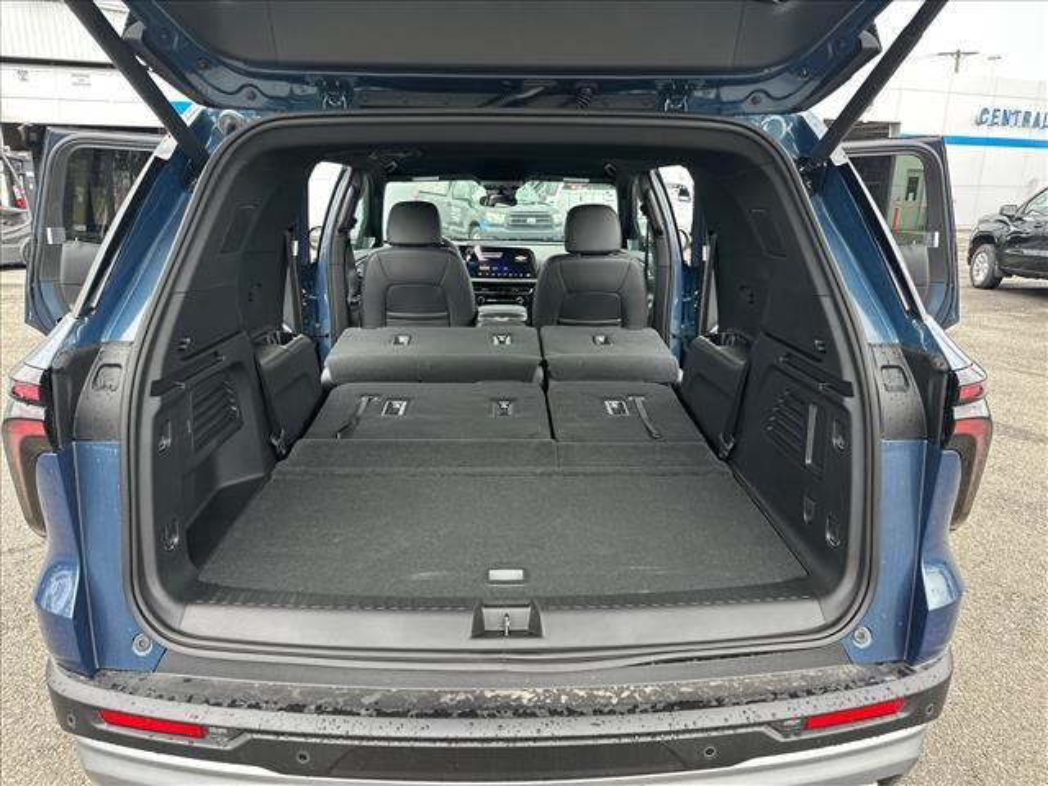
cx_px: 524
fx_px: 727
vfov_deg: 56.8
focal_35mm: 24
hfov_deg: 71.6
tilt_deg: -15.7
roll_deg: -1.0
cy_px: 393
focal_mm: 6.86
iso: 125
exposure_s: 1/121
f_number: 1.78
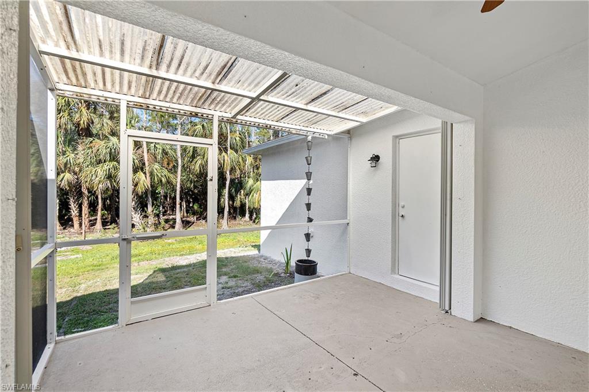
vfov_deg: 77.3
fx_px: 245
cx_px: 294
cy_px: 196
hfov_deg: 100.4
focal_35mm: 15
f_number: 7.1
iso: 100
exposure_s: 1/40
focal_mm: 10
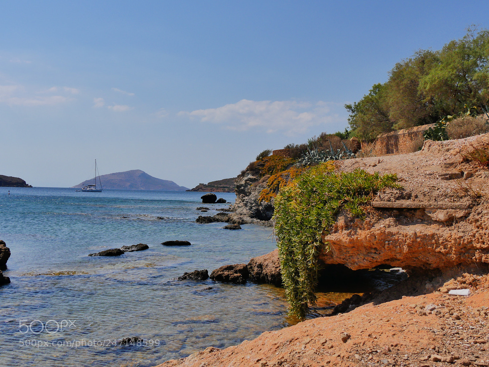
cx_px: 244
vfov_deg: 37.7
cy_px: 184
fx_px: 537
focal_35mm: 38
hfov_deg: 49.0
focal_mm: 19
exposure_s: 1/800
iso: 800
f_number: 10
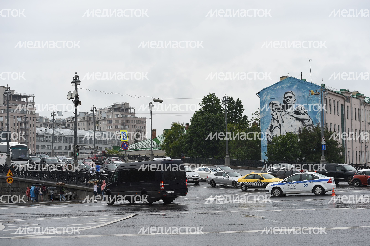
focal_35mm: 70
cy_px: 123
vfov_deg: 19.4
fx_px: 719
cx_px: 185
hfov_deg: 28.9
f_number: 5
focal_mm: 70
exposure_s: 1/2500
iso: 1000
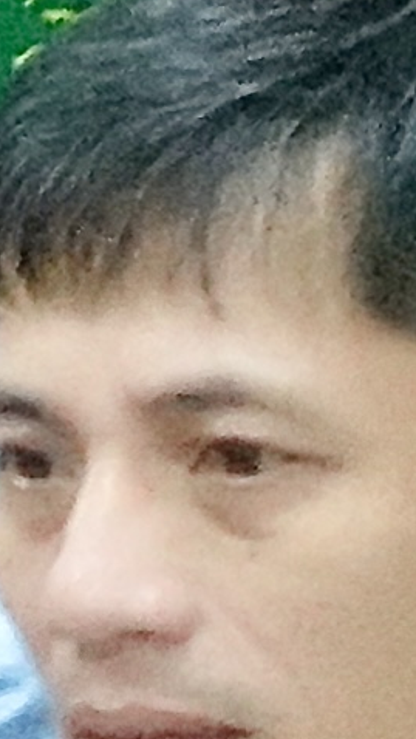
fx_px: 14251
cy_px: -581
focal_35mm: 727
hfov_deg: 1.6
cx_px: -3551
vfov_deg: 3.0
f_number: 5
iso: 4000
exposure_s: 1/60
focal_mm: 22.56
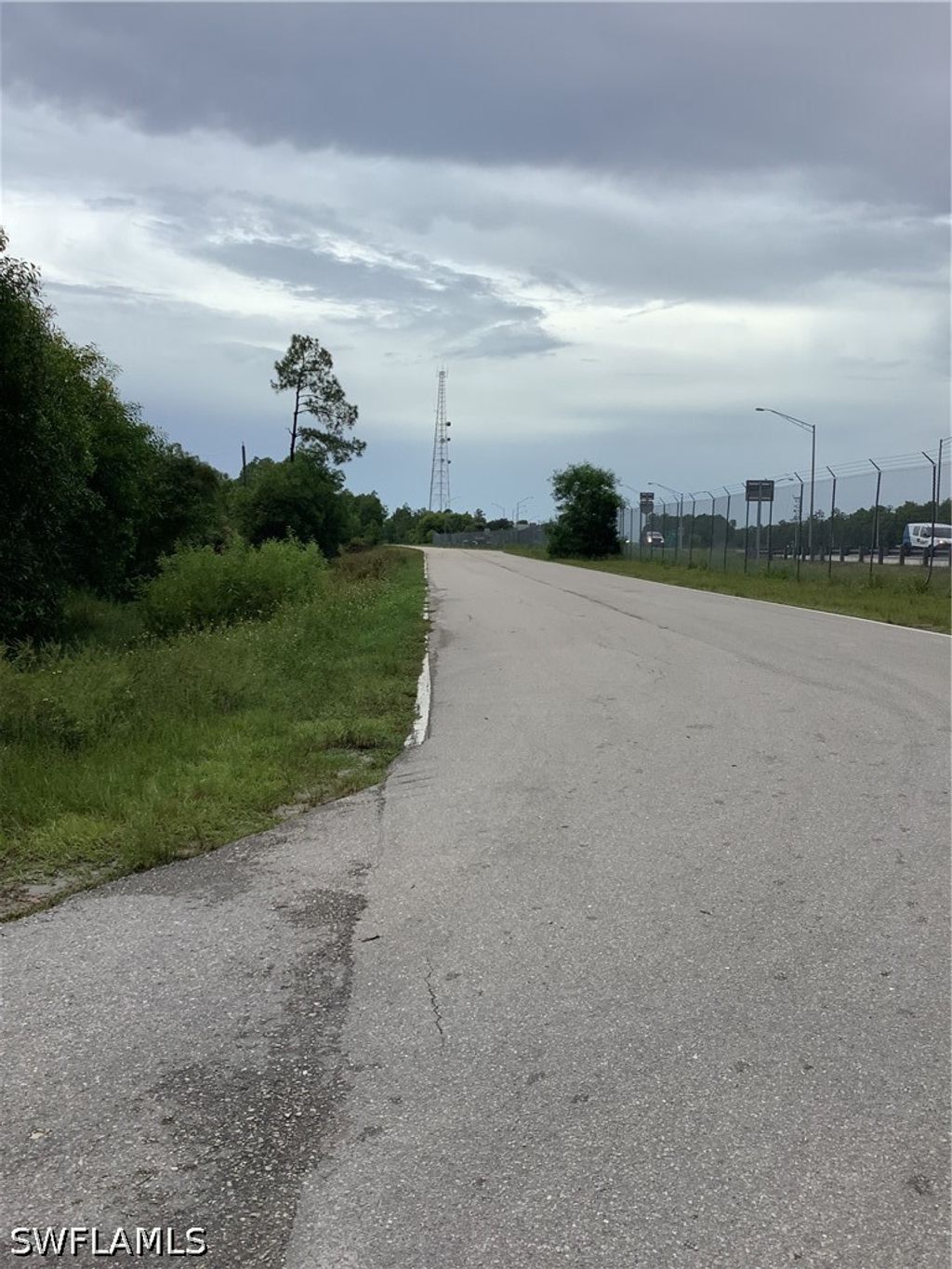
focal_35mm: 31
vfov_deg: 58.3
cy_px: 634
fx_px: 1137
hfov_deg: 45.4
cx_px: 476
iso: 25
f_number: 2.4
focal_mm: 3.3
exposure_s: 1/1664
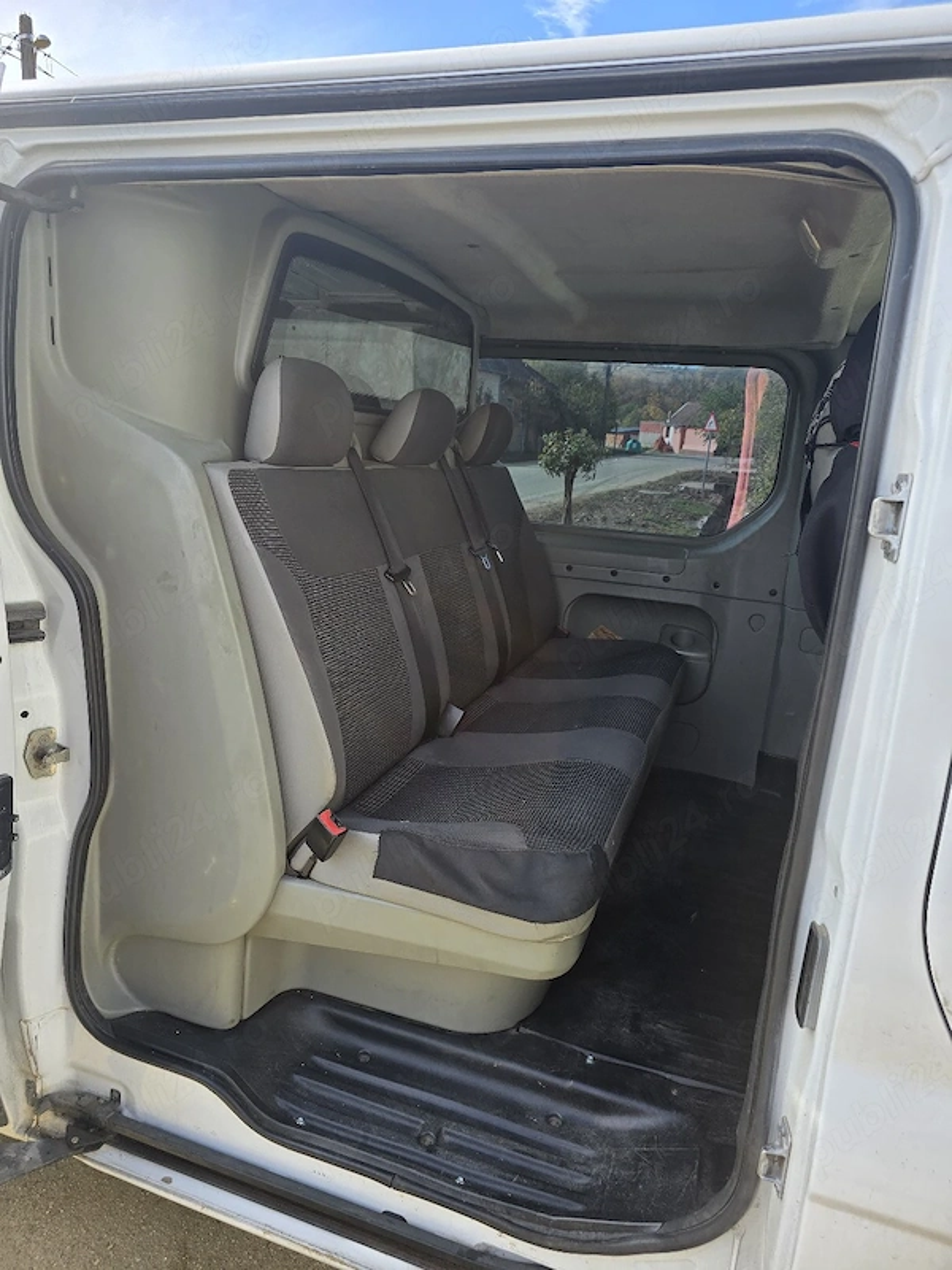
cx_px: 476
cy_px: 635
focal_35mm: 23
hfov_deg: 58.9
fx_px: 843
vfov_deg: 73.9
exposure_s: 1/250
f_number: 1.7
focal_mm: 6.3
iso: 12
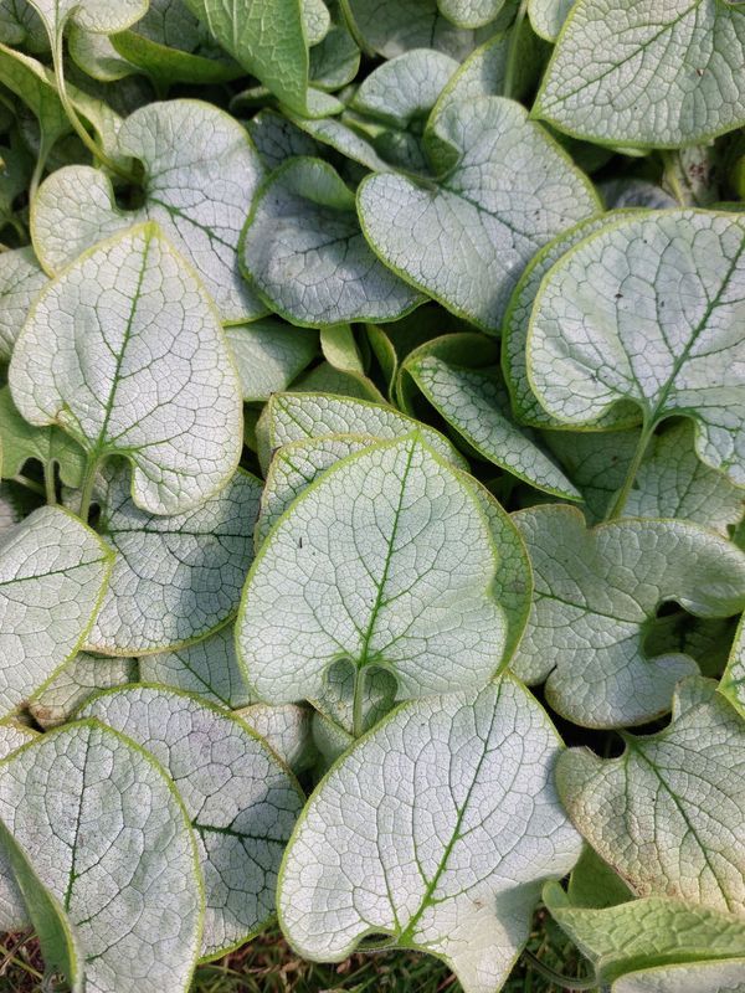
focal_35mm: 25
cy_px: 496
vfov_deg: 69.4
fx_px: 717
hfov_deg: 54.9
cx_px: 372
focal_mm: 5.23
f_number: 1.8
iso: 25
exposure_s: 1/1468
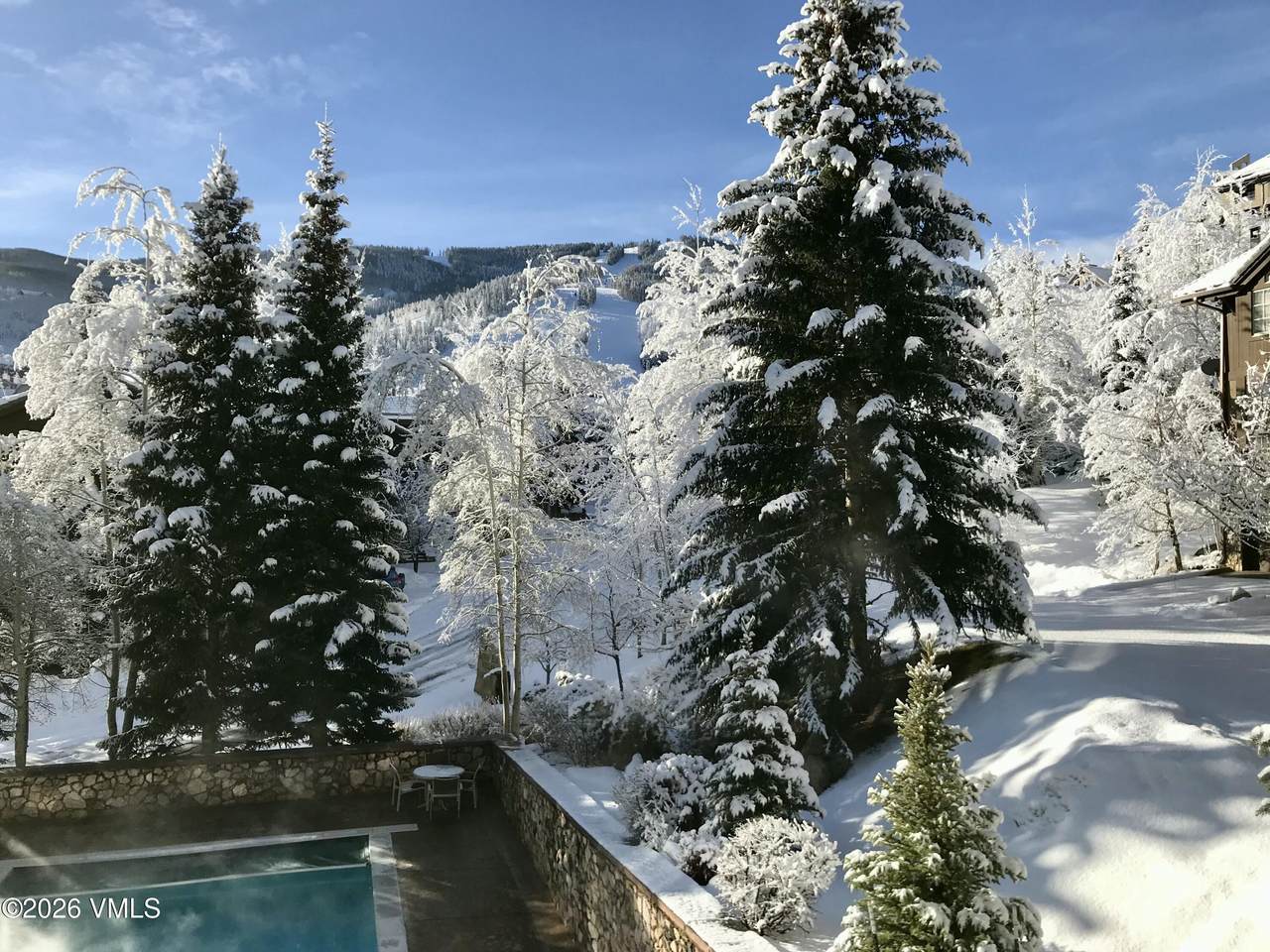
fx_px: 1027
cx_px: 635
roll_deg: -0.5
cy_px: 476
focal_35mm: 28
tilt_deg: +1.0
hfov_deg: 63.4
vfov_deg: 49.7
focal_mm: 3.99
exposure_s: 1/2128
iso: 20
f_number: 1.8
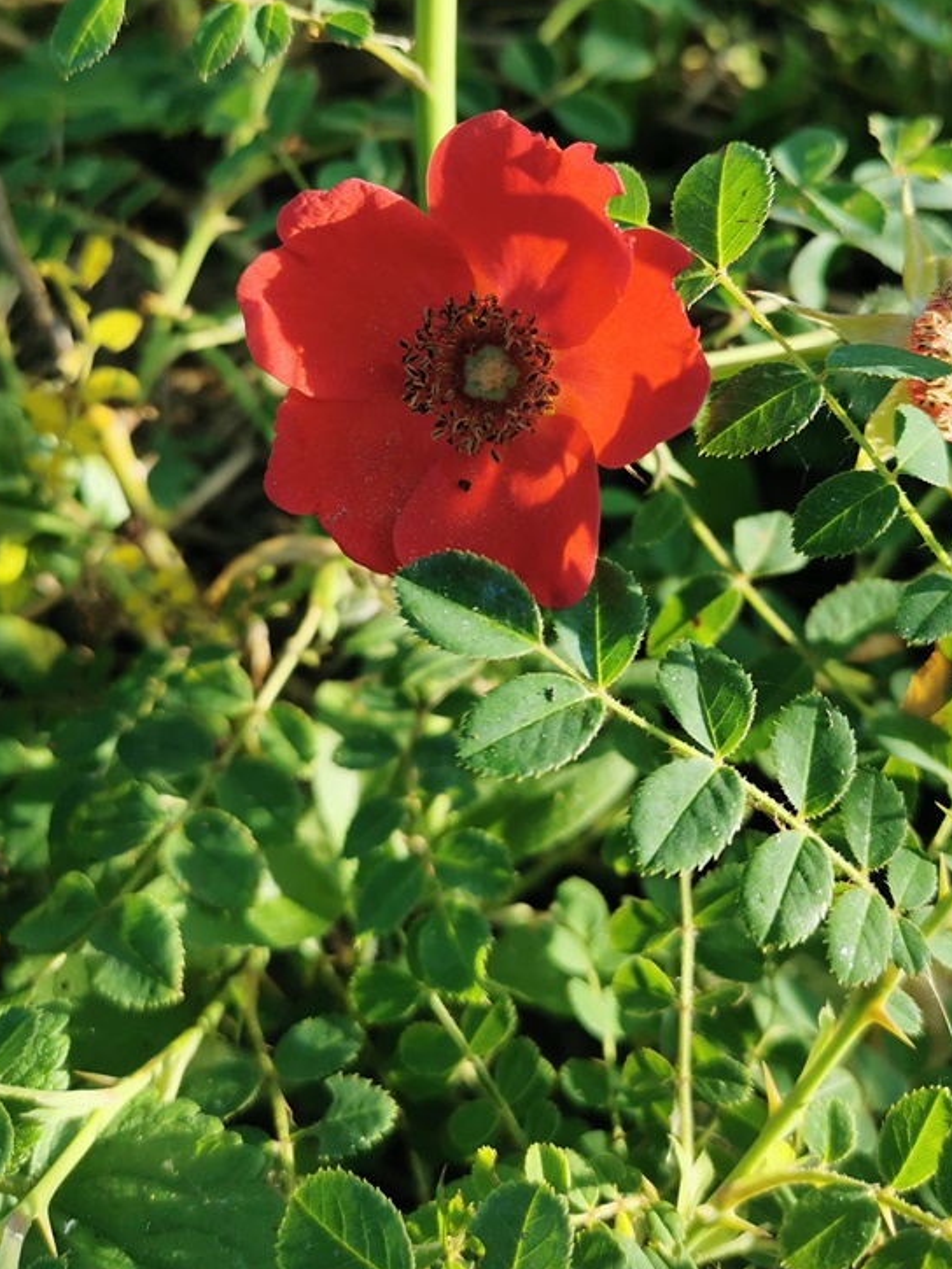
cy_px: 428
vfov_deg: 48.2
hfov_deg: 37.7
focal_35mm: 38
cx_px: 513
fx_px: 1393
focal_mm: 5.58
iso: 50
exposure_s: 1/978
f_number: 1.8
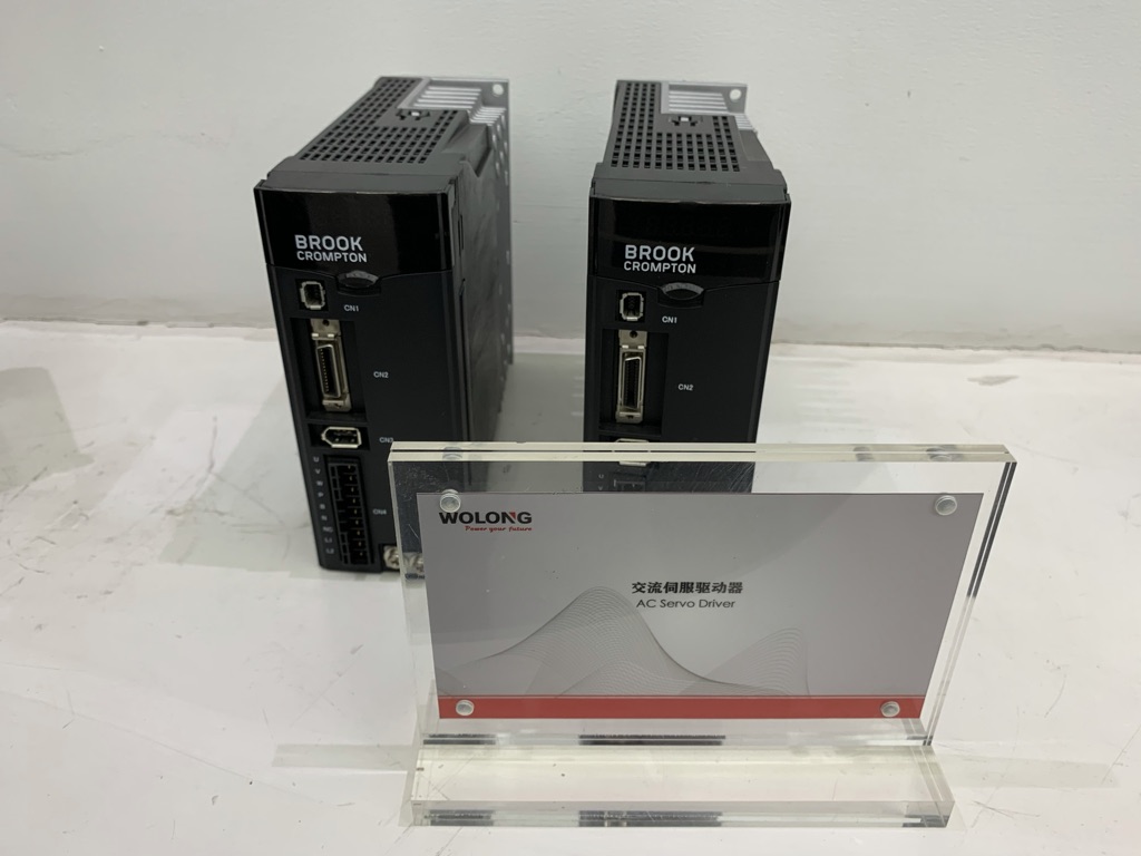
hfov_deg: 67.3
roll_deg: -0.6
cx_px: 570
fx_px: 857
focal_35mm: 26
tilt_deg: -32.2
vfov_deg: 53.1
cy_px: 428
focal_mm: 4.25
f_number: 1.8
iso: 64
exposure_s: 1/50
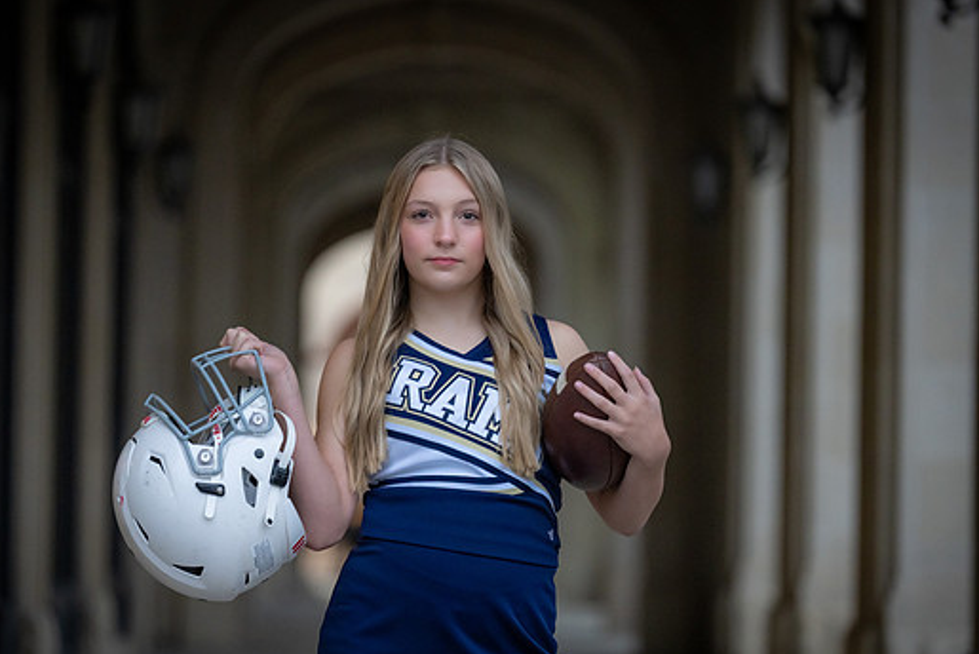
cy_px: 362
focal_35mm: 167
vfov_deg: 8.2
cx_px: 470
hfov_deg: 12.3
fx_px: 4544
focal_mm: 148
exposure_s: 1/250
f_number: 2.8
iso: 2500
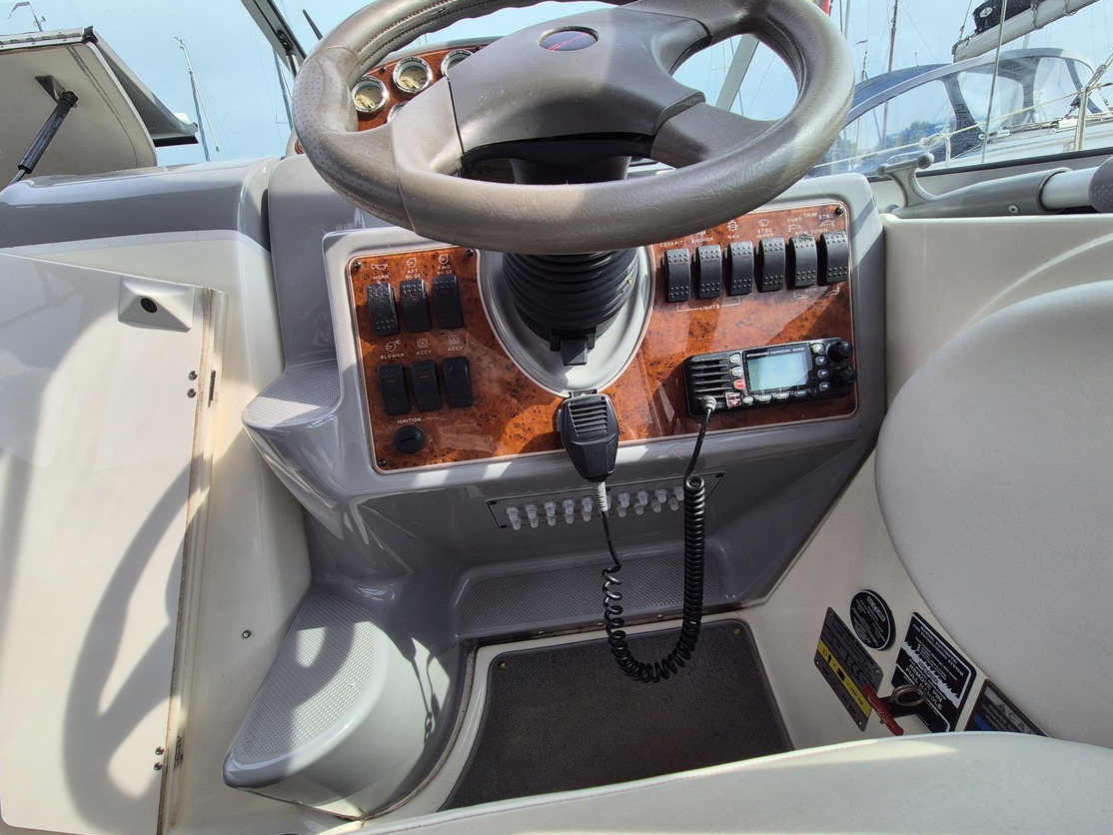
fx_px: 450
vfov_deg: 85.6
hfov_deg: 102.0
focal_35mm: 14
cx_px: 559
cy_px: 442
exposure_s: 1/988
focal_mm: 2.2
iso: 50
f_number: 2.2
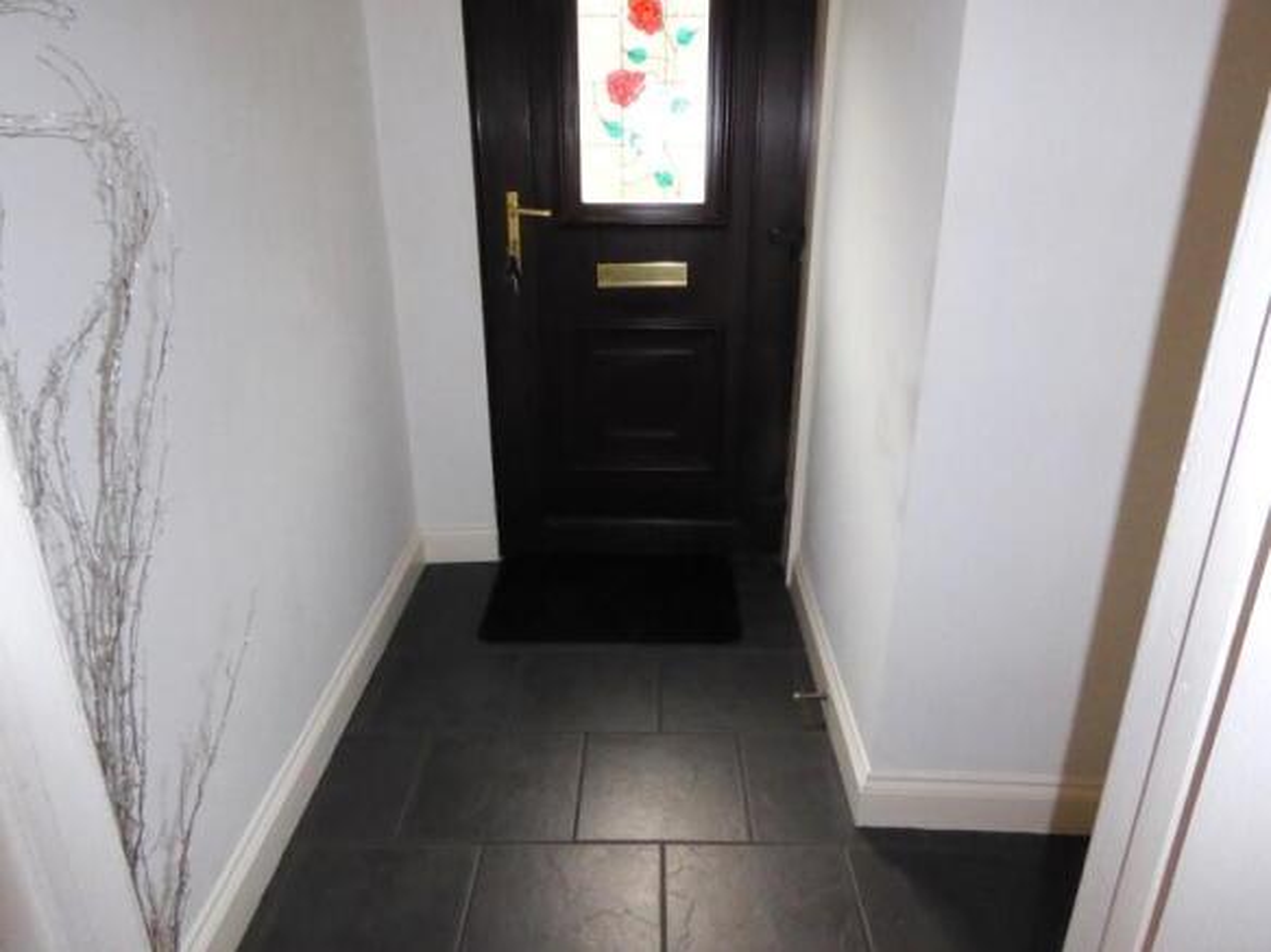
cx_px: 636
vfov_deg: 56.8
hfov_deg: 71.6
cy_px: 476
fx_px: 881
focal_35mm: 24
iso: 800
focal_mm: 4.3
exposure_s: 1/60
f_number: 8
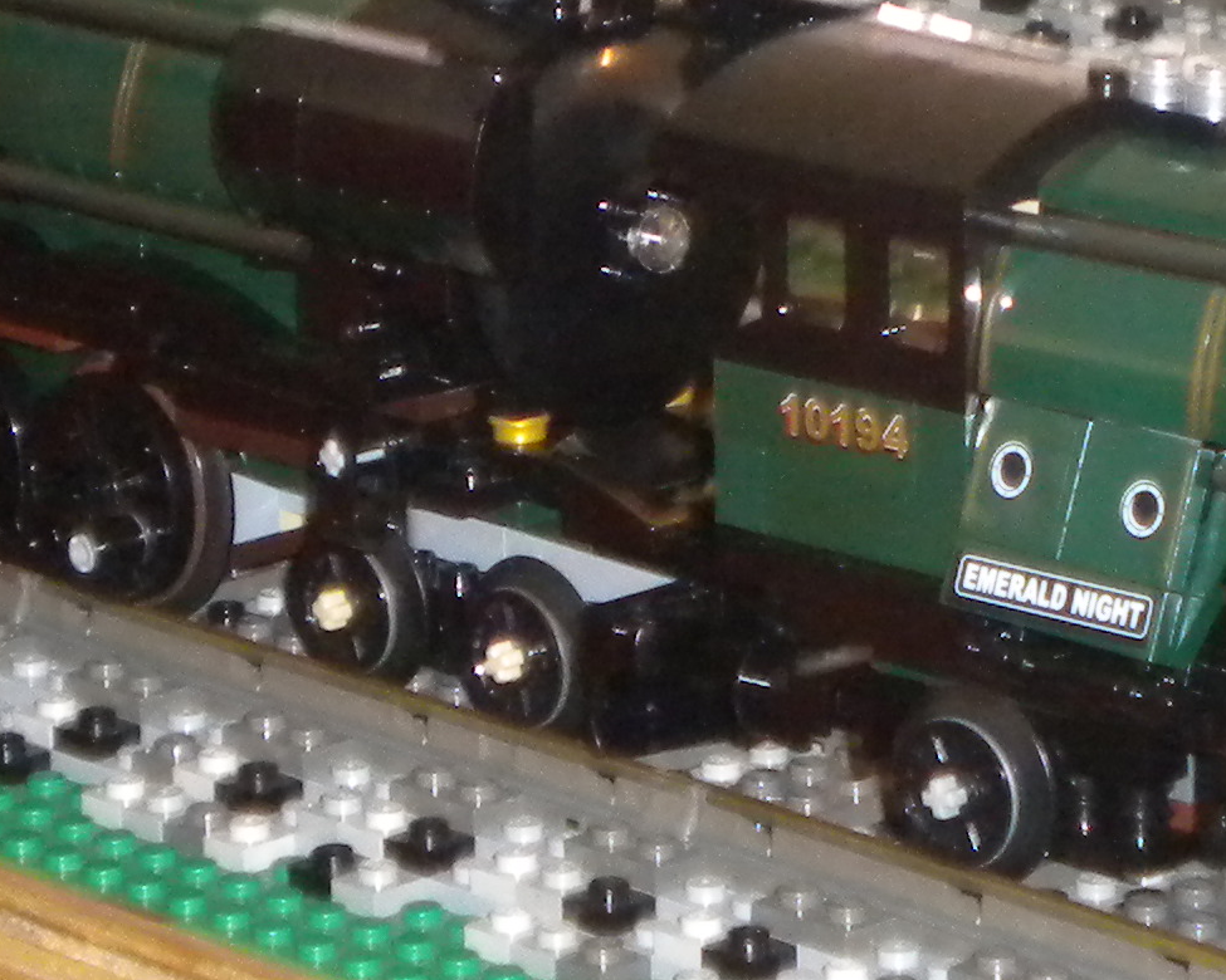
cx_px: 831
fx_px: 6894
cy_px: 270
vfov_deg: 8.1
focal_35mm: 190
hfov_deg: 10.2
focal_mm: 9.3
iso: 400
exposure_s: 1/30
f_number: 3.9
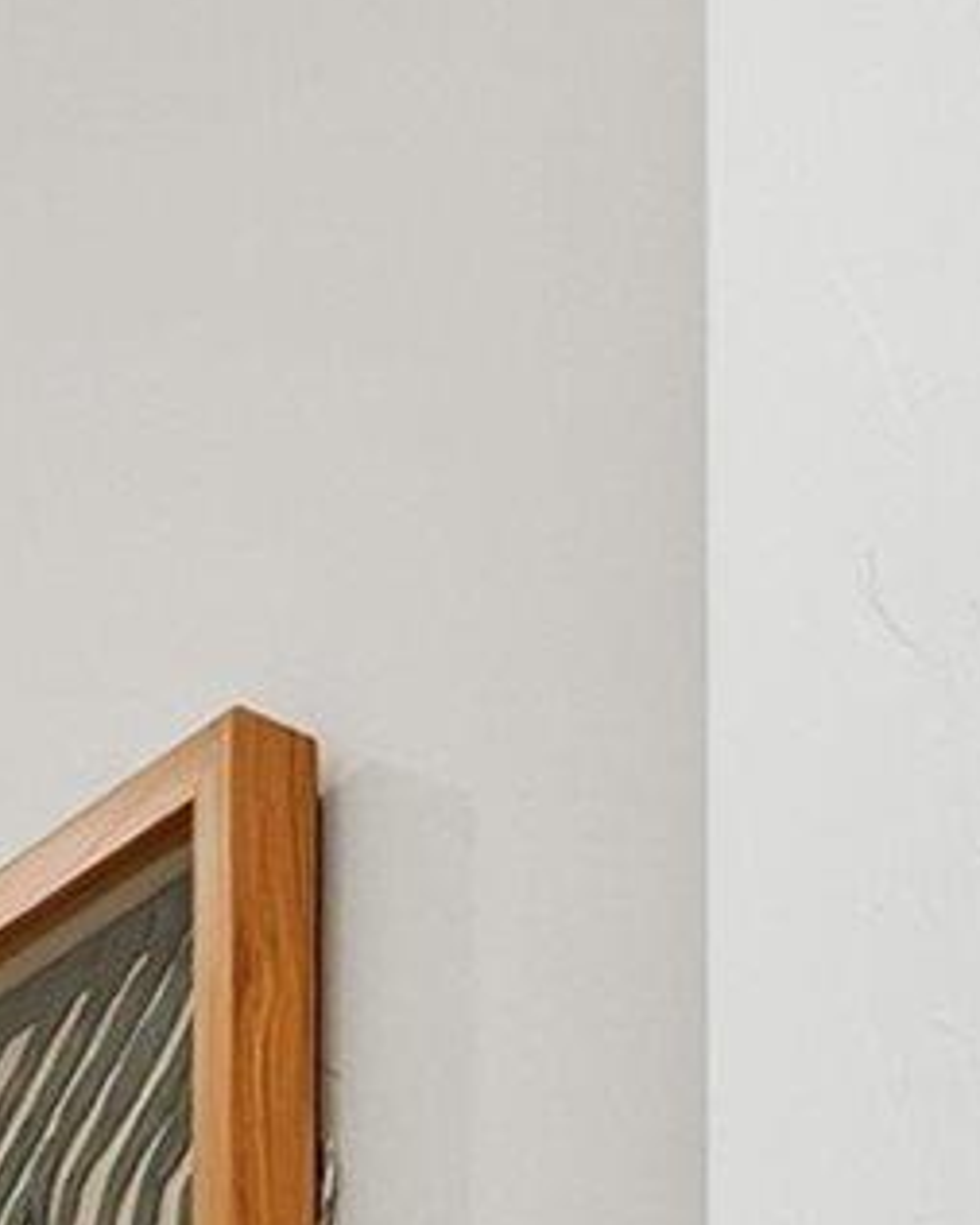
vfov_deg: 9.6
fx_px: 5291
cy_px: 3877
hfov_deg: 10.5
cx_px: 852
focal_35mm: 146
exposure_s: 1/320
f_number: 7.1
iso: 640
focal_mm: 16
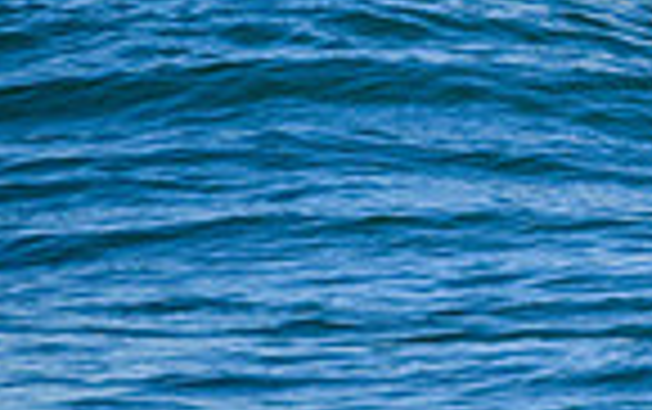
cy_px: -7
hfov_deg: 0.6
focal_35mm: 3258
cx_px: 1300
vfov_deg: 0.4
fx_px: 57959
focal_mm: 800
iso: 1250
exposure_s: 1/2000
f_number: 11
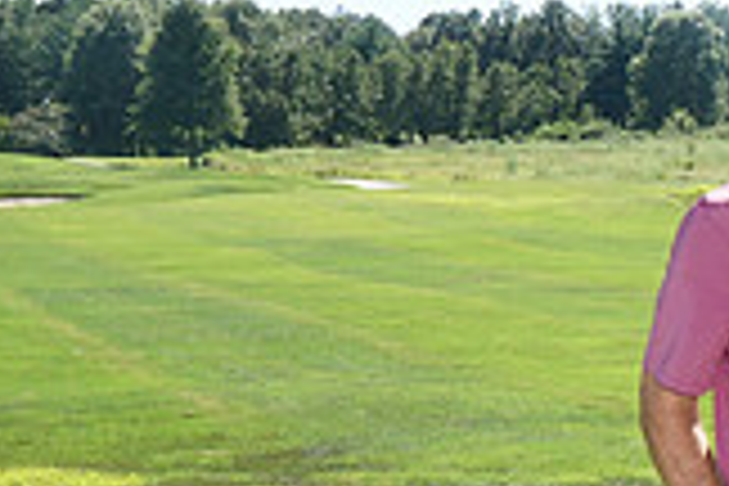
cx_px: 1138
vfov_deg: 11.1
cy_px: 547
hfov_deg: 15.3
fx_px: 2470
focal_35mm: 122
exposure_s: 1/200
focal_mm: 34
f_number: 18
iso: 800
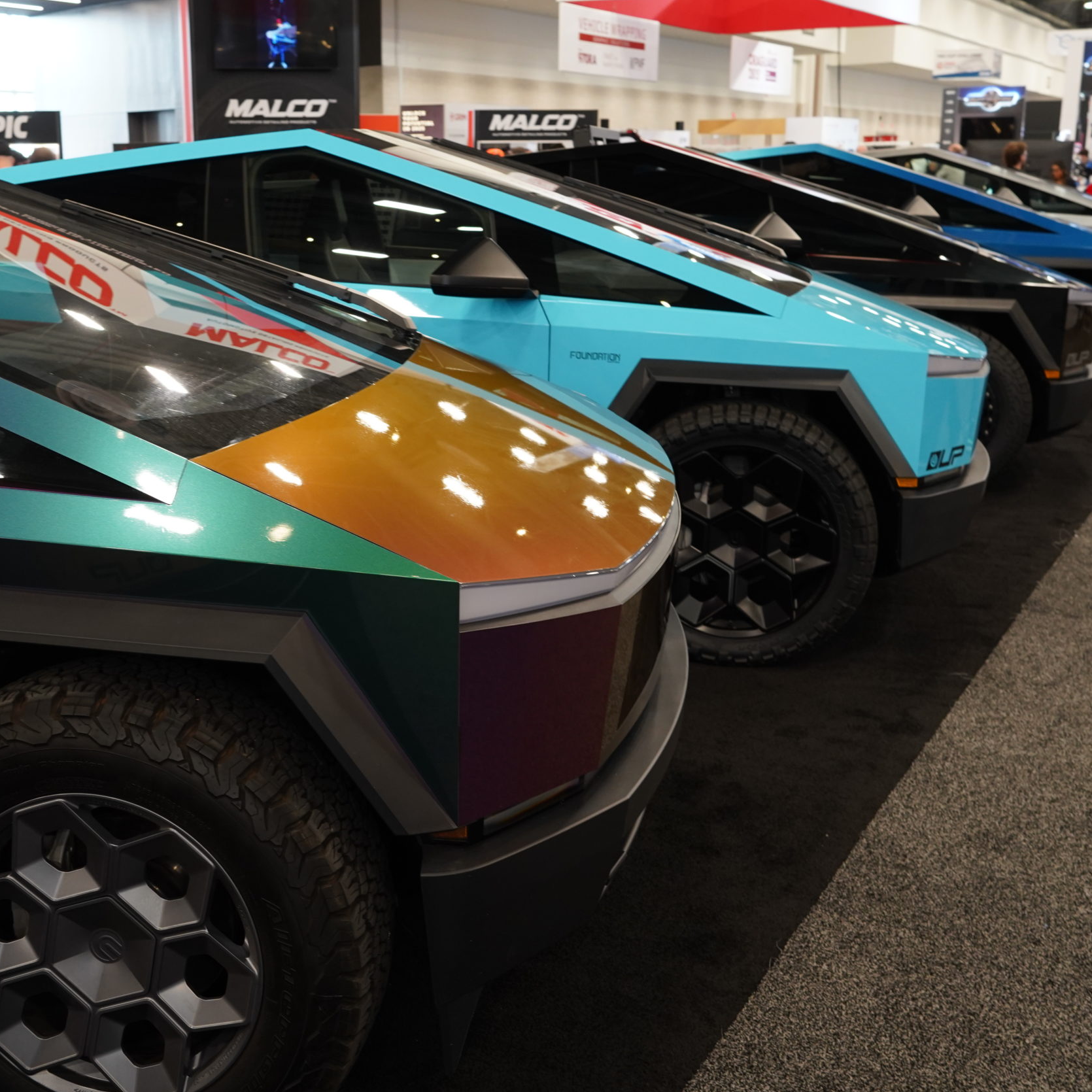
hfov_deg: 38.9
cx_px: 402
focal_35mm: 43
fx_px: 1535
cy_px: 552
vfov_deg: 39.2
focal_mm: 33
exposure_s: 1/20
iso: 1250
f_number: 5.6
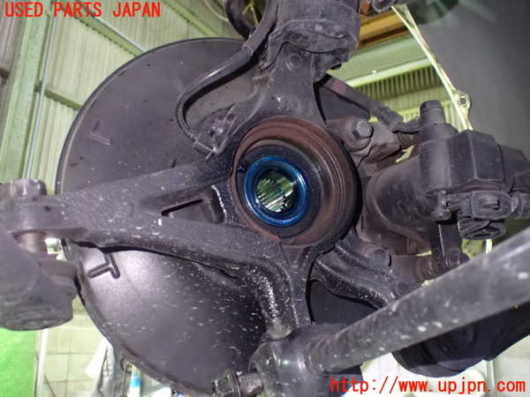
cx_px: 265
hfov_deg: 60.0
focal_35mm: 30
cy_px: 198
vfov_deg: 46.8
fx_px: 459
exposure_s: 1/30
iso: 1600
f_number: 2.3
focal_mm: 5.4
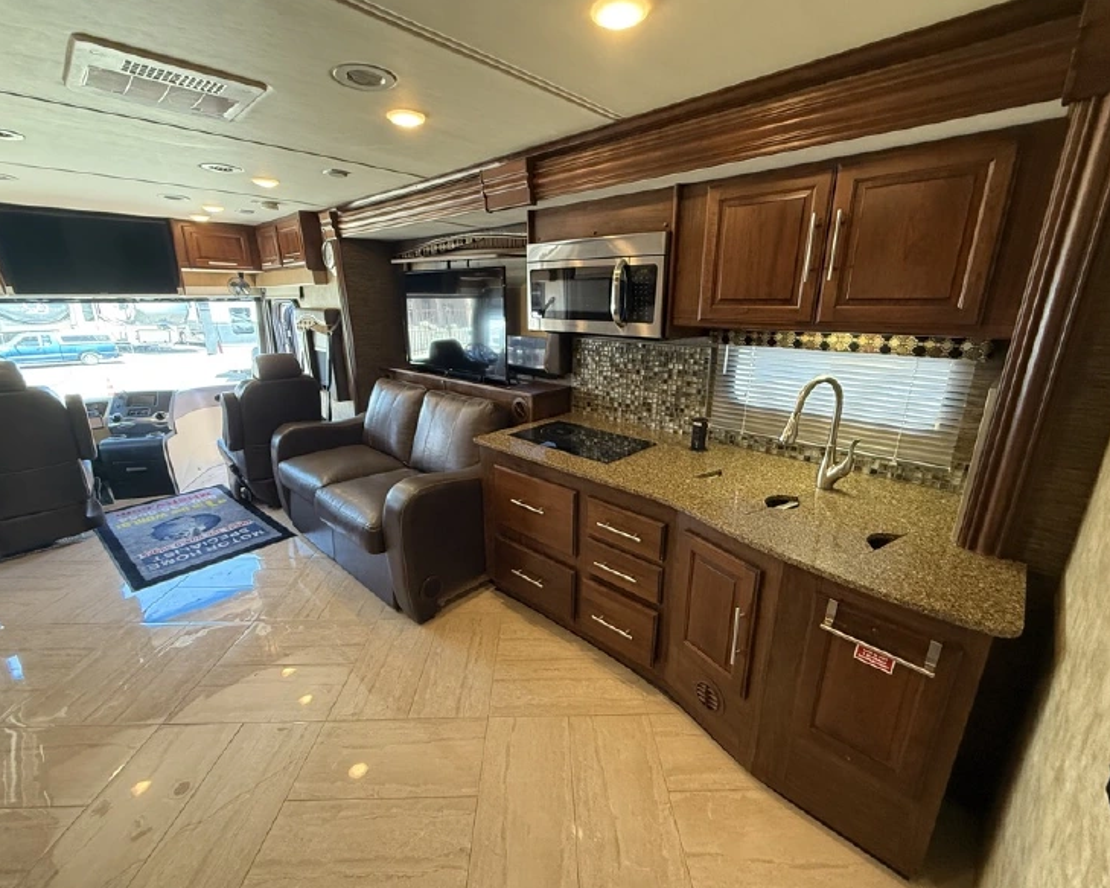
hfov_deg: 96.8
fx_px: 493
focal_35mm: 15
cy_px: 448
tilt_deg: -15.2
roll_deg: -0.4
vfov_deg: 84.0
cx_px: 557
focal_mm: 2.22
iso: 400
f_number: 2.2
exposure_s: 1/60
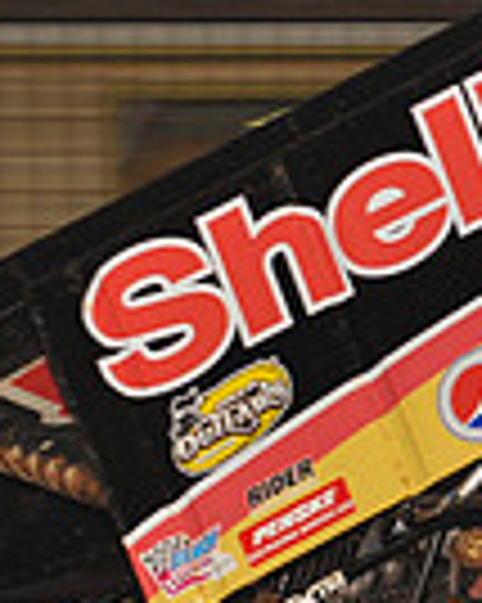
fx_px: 9087
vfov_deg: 3.8
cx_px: 126
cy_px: 558
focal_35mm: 509
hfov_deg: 3.0
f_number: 6.3
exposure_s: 1/320
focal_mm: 125
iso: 640
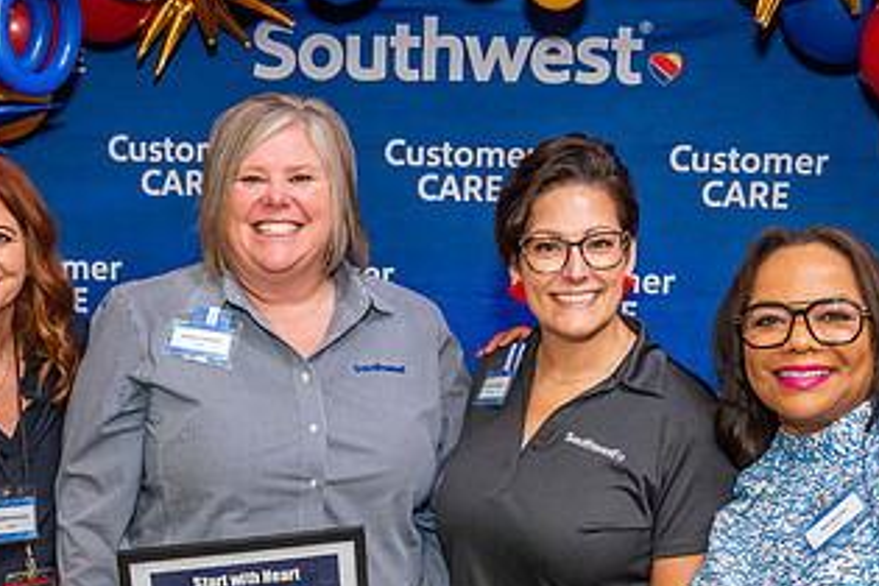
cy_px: 470
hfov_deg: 33.9
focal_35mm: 59
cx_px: 410
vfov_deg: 22.7
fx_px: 1440
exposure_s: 1/160
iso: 2000
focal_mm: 32
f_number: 4.5
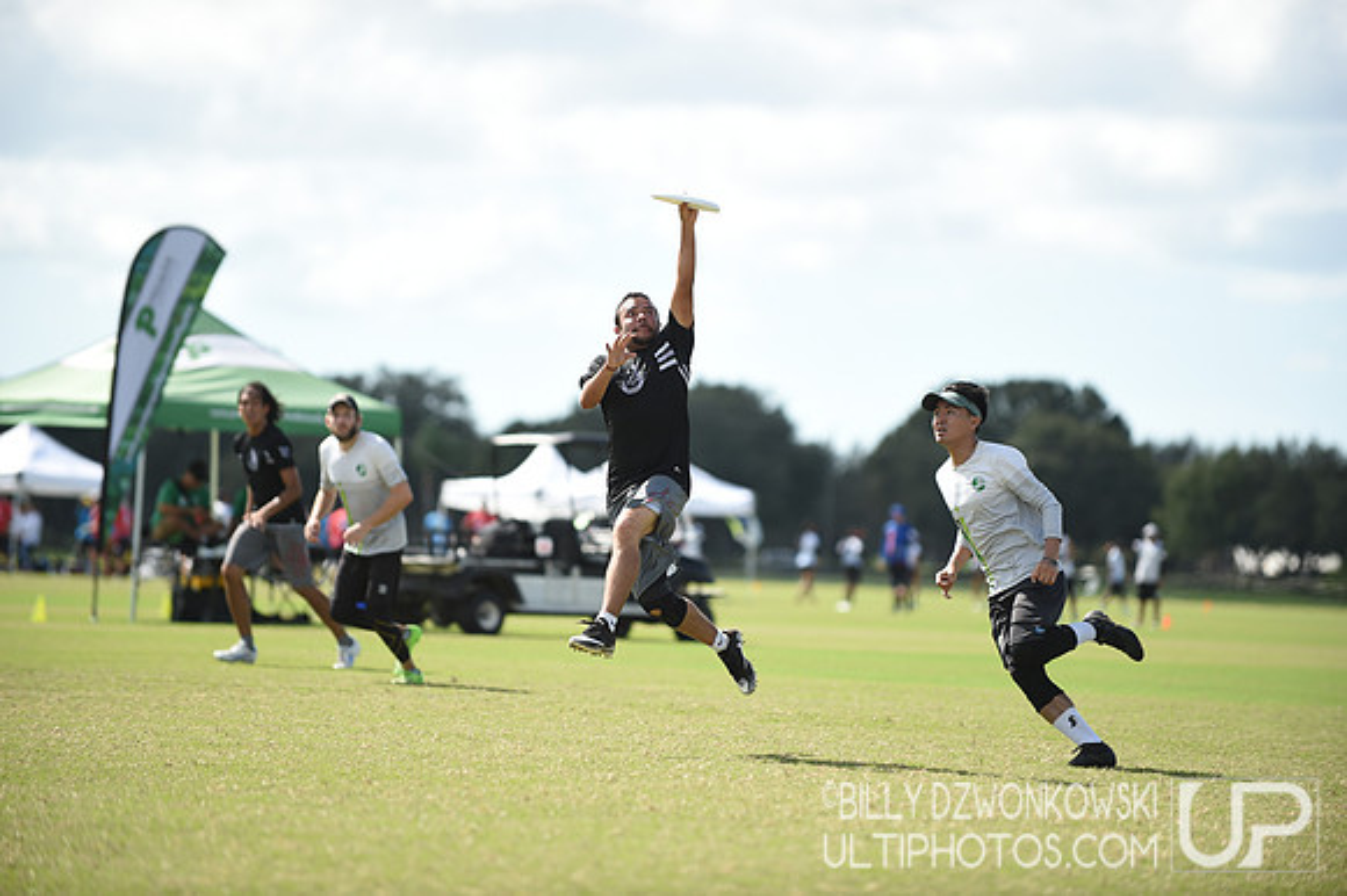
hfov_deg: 10.3
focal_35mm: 200
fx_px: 7479
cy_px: 448
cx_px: 674
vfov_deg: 6.9
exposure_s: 1/1000
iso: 100
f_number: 2.8
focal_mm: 200
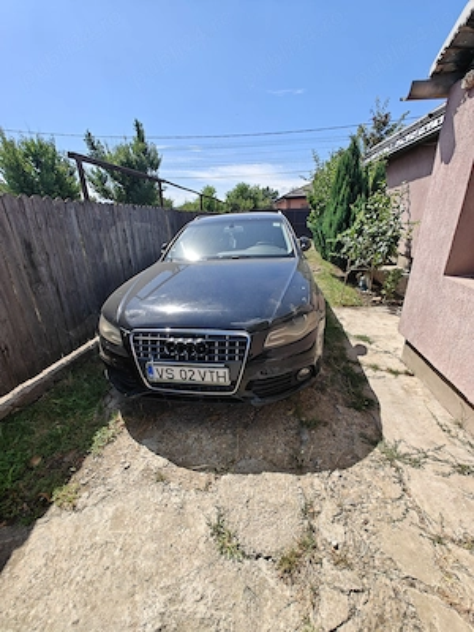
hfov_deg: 85.7
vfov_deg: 102.1
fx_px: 256
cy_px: 316
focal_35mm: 14
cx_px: 237
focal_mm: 2.59
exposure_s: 1/1090
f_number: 2.2
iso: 64
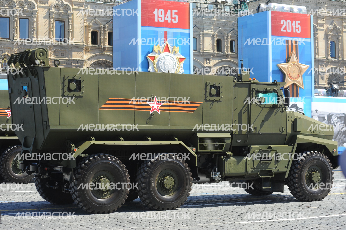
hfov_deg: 25.4
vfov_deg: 17.0
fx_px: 768
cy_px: 115
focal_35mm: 80
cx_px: 173
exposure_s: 1/320
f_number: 5.6
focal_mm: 80
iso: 500
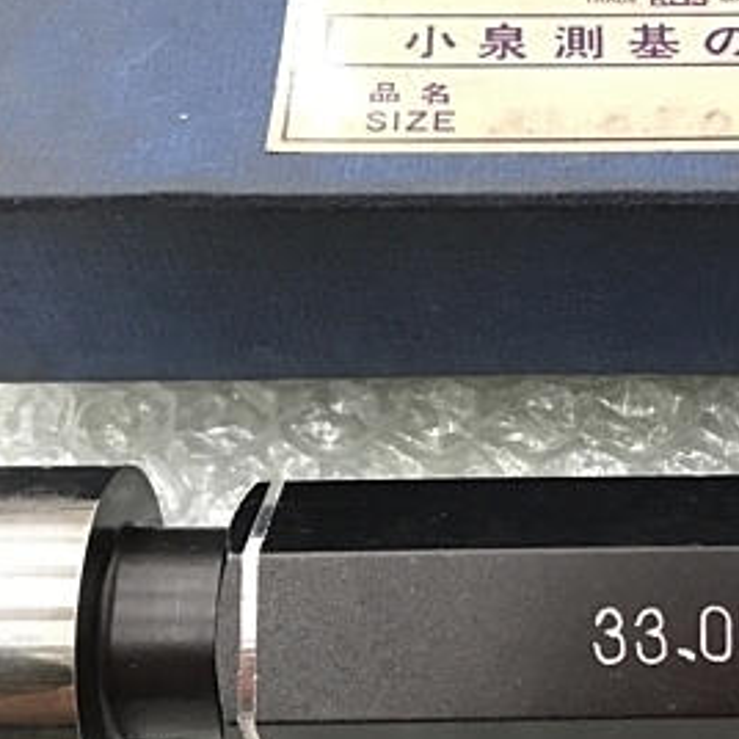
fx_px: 1425
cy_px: 381
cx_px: 587
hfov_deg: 28.5
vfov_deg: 29.1
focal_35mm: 59
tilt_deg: -55.9
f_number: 1.8
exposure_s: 1/17
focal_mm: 3.99
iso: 40
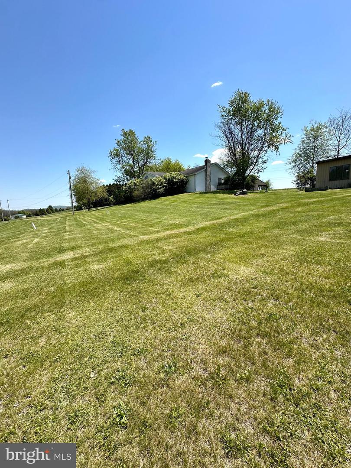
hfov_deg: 85.7
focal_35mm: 14
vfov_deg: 102.1
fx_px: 189
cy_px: 234
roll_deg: +2.7
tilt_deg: -9.4
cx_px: 176
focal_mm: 2.22
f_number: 2.2
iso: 40
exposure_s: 1/1511
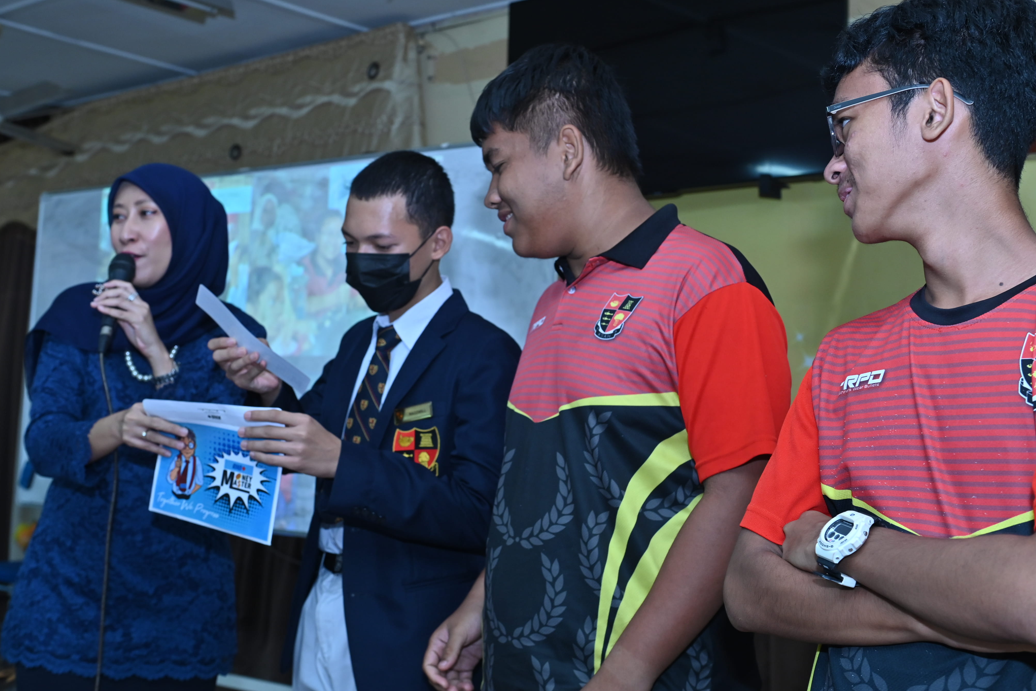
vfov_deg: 29.8
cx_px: 493
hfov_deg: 43.6
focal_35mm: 45
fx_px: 1295
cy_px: 309
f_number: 4.5
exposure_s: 1/160
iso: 1000
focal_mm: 40
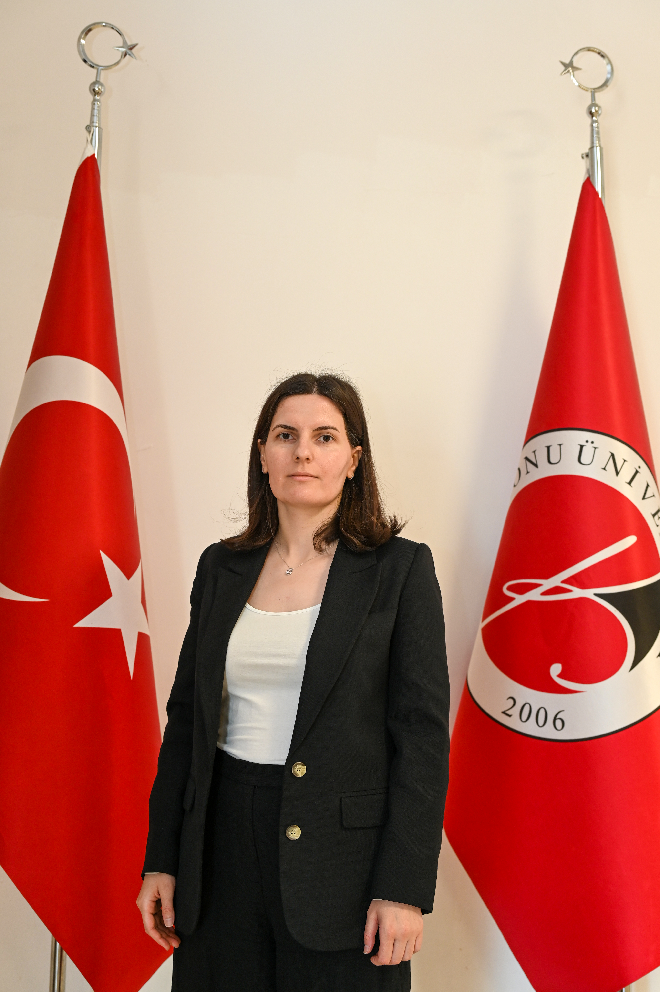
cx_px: 330
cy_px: 496
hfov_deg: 27.0
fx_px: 1377
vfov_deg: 39.6
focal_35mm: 50
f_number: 4
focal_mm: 50
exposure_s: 1/60
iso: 640
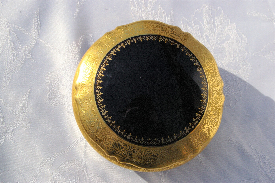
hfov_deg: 49.6
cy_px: 92
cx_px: 138
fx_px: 298
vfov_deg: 34.1
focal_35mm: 39
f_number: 13
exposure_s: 1/1000
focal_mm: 26
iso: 1600
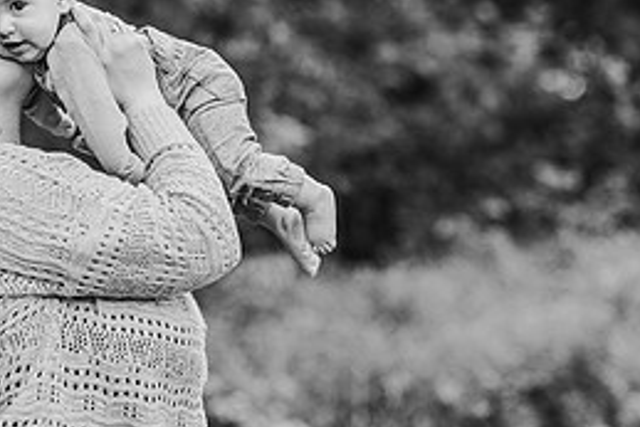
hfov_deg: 10.8
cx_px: 237
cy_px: 58
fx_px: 3380
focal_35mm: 190
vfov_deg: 7.2
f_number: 2.2
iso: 200
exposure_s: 1/200
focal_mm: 85
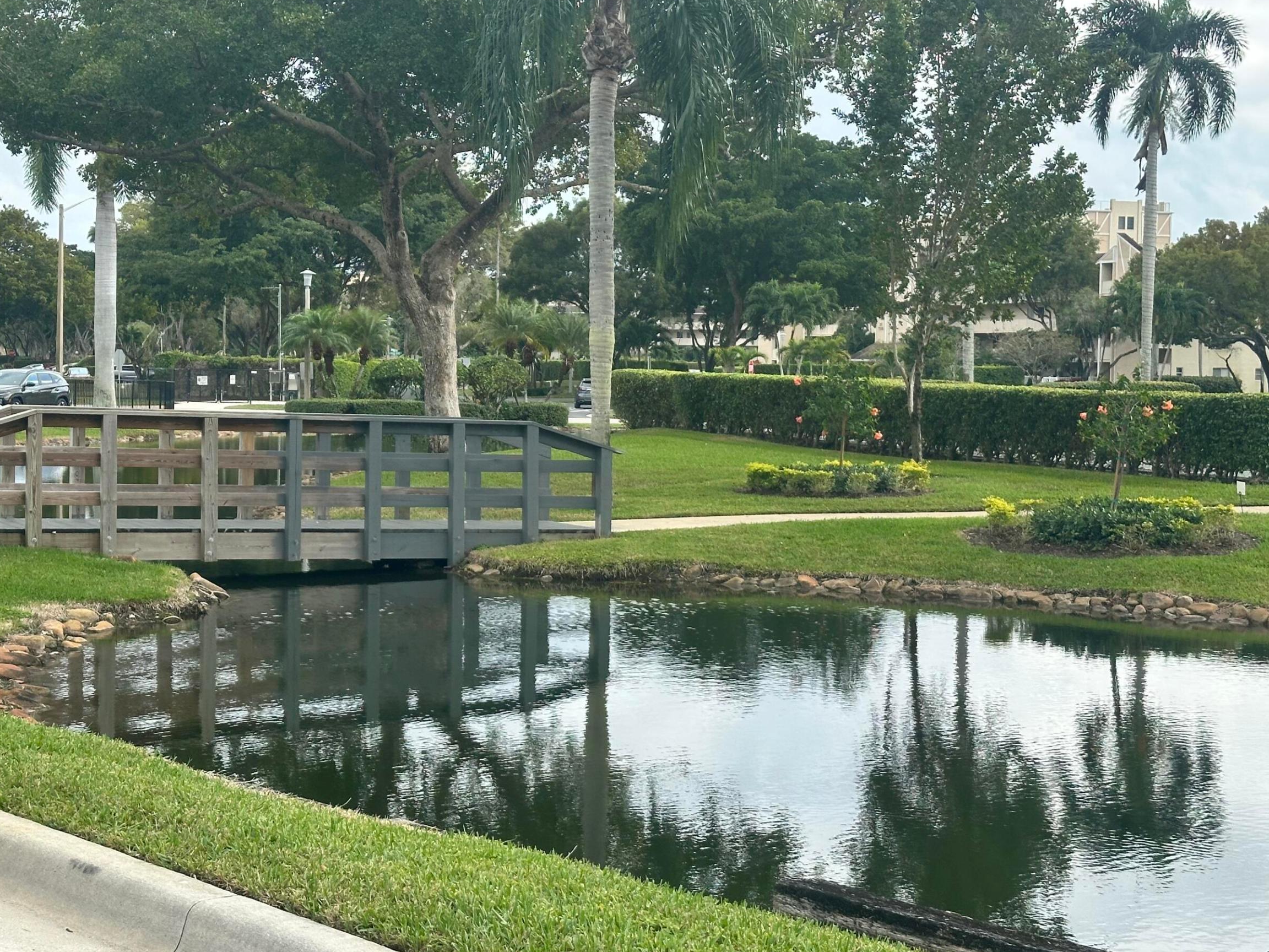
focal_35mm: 60
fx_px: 2200
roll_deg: -0.4
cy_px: 429
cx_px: 560
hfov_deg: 32.1
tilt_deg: -2.6
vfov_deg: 24.4
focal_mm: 6.86
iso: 64
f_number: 1.78
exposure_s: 1/1695
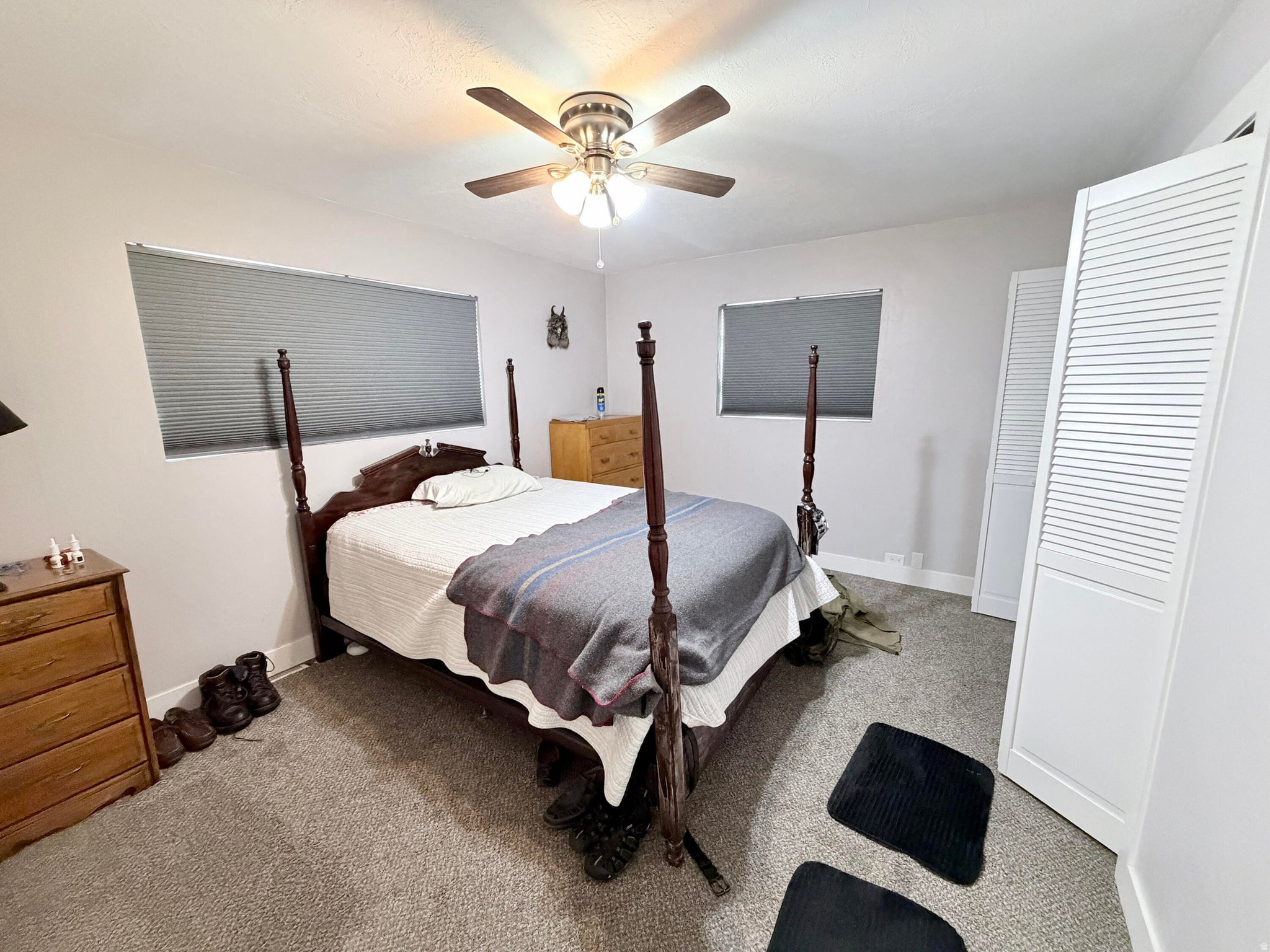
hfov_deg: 102.1
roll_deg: +1.3
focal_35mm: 14
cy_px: 476
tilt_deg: -10.9
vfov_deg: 85.7
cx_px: 635
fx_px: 514
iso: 640
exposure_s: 1/60
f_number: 2.2
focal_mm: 2.22
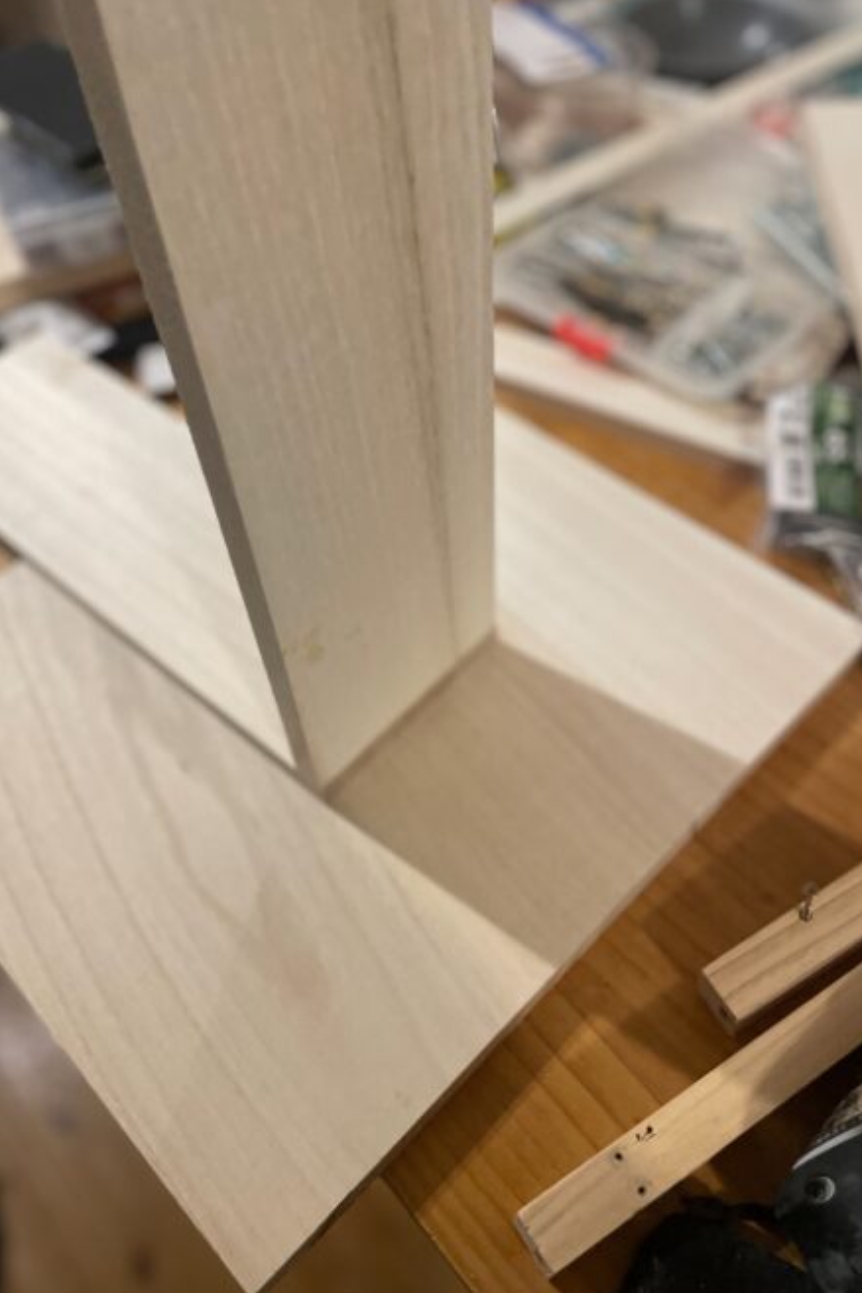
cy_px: 651
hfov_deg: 46.4
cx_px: 437
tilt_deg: -52.4
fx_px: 1006
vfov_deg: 65.5
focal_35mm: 28
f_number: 1.6
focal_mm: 4.2
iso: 250
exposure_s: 1/60
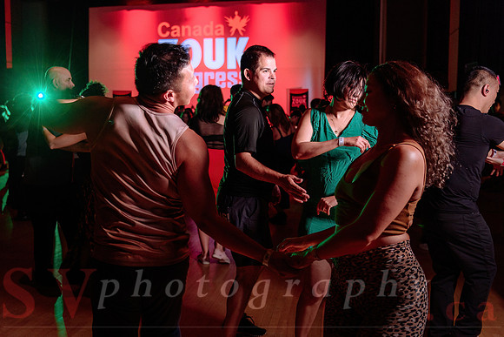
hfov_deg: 49.8
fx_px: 542
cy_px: 160
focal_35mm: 39
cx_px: 233
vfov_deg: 34.5
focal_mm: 35
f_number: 2.8
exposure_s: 1/60
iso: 1250
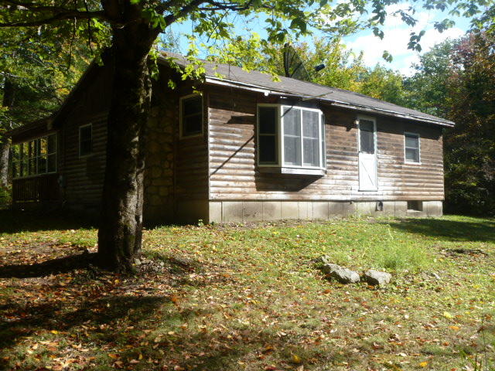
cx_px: 248
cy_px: 186
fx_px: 515
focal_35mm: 36
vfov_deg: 39.7
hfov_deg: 51.4
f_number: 4
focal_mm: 6.4
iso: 100
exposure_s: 1/250
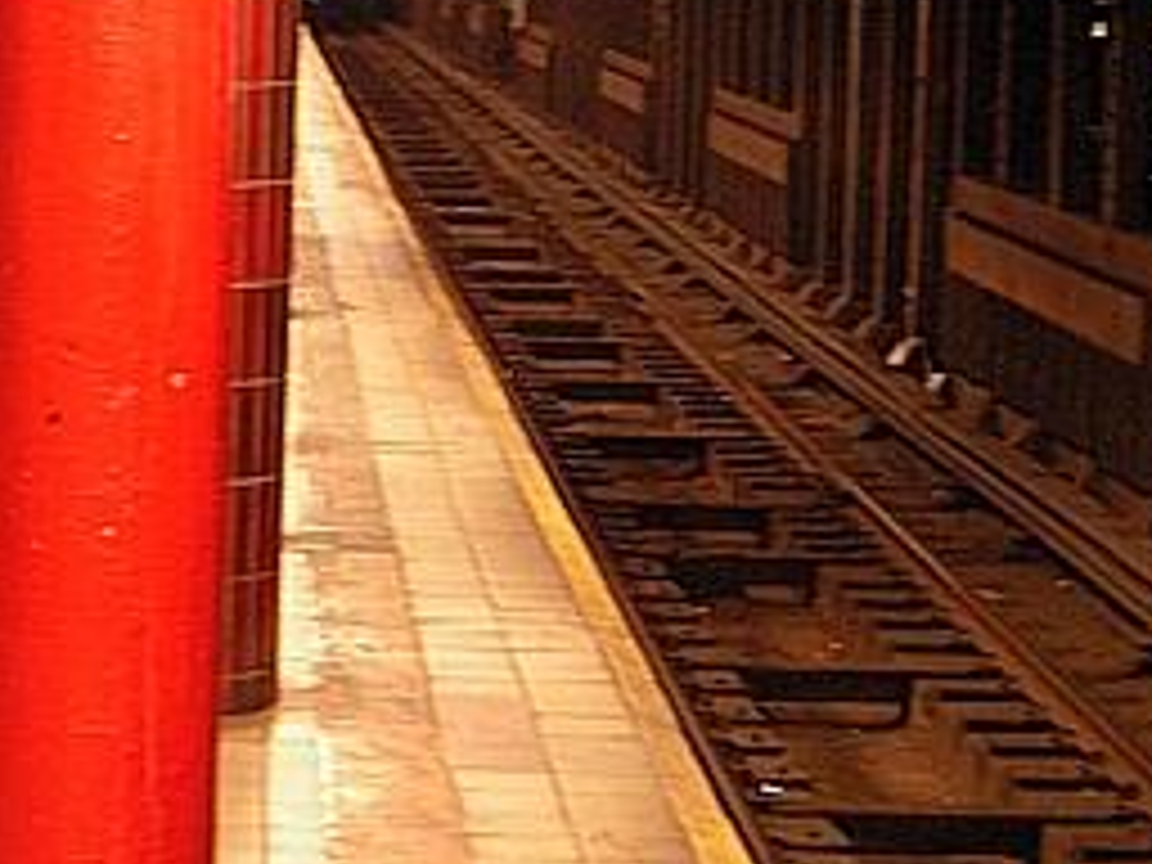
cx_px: 205
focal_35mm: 126
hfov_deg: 15.5
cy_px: 90
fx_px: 4193
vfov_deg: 11.7
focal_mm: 7.3
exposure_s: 1/1.6
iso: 100
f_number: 3.5
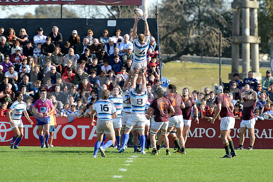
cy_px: 91
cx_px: 136
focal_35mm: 240
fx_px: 1820
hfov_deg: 8.6
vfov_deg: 5.7
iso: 500
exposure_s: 1/800
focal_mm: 240
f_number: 4
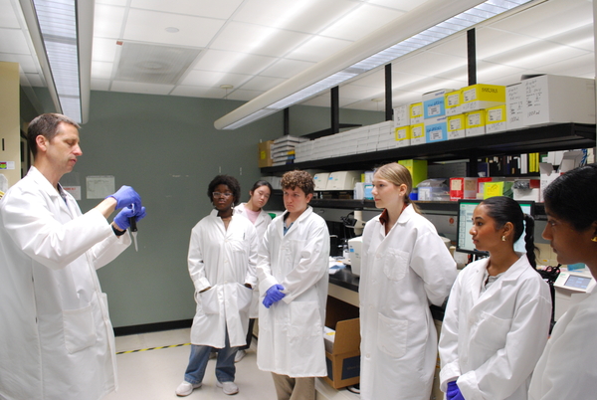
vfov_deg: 48.1
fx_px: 448
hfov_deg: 67.3
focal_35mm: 27
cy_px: 200
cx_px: 298
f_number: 5.6
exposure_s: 1/30
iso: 800
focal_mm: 18
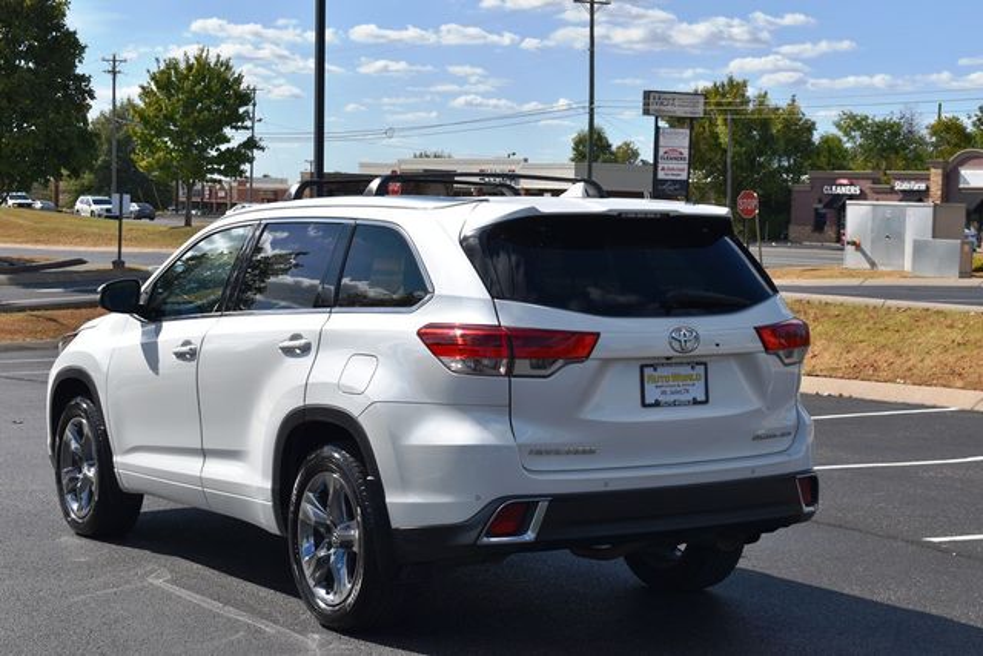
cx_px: 492
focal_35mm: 69
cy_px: 328
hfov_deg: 29.2
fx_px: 1884
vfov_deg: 19.7
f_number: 10
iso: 100
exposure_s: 1/400
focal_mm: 46
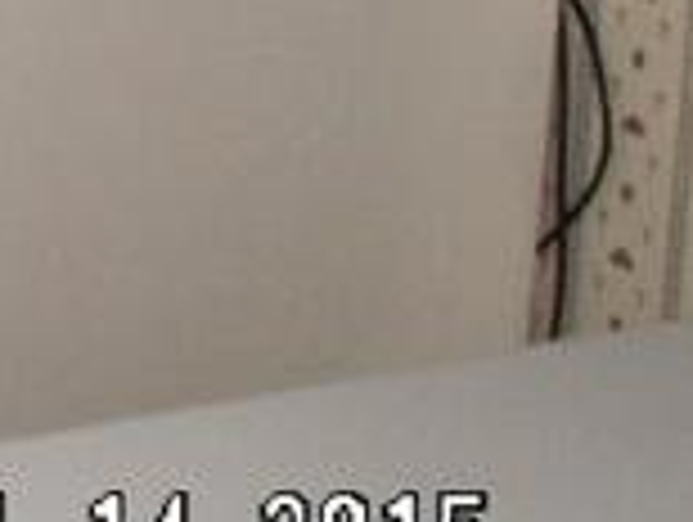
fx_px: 3489
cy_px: -475
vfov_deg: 8.2
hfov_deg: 10.1
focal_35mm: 174
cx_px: -907
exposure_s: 1/40
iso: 160
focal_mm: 5.86
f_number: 2.8
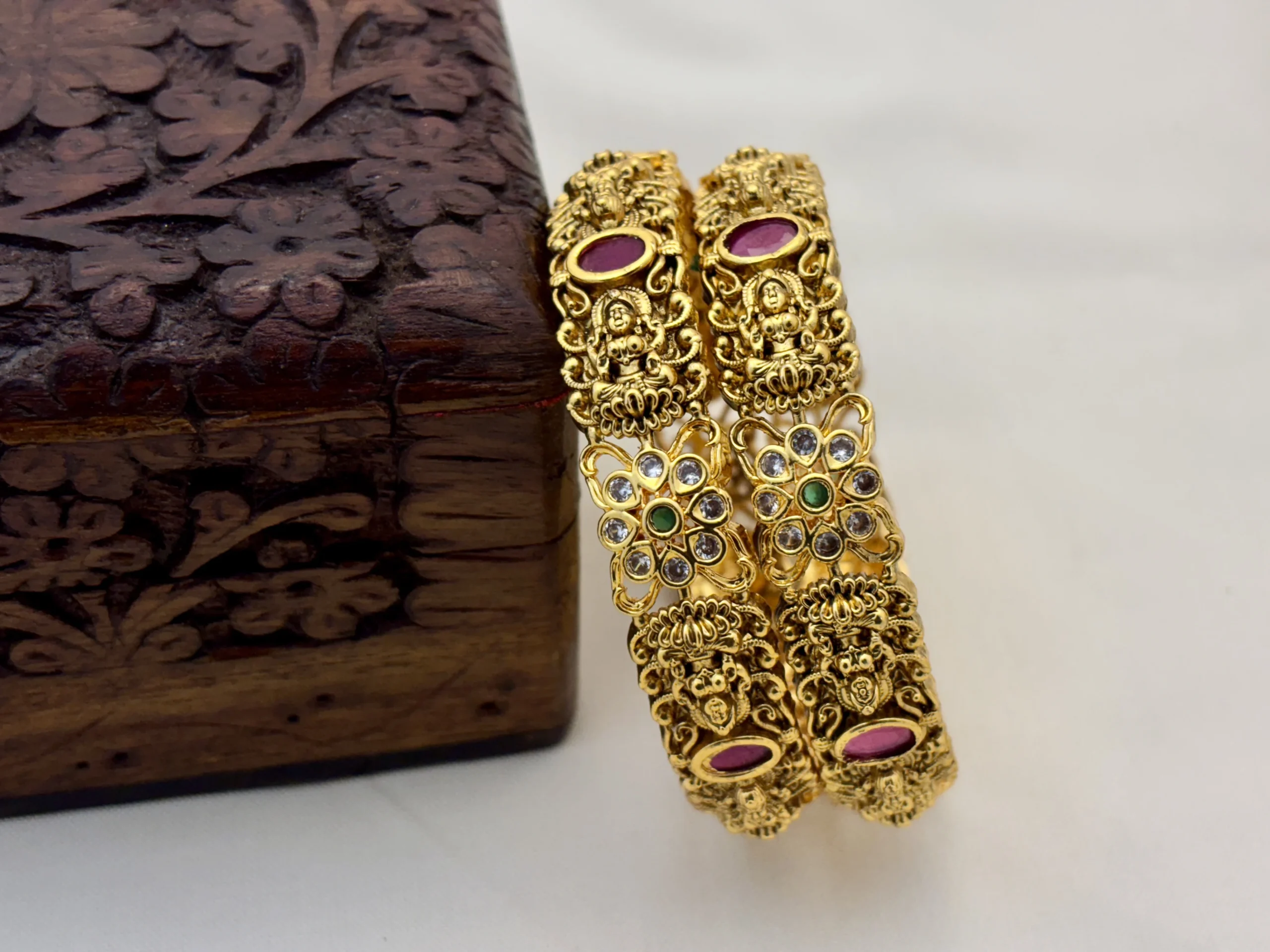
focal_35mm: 52
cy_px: 476
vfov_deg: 28.0
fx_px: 1908
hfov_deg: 36.8
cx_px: 635
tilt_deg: -47.5
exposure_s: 1/100
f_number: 1.6
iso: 40
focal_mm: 5.96
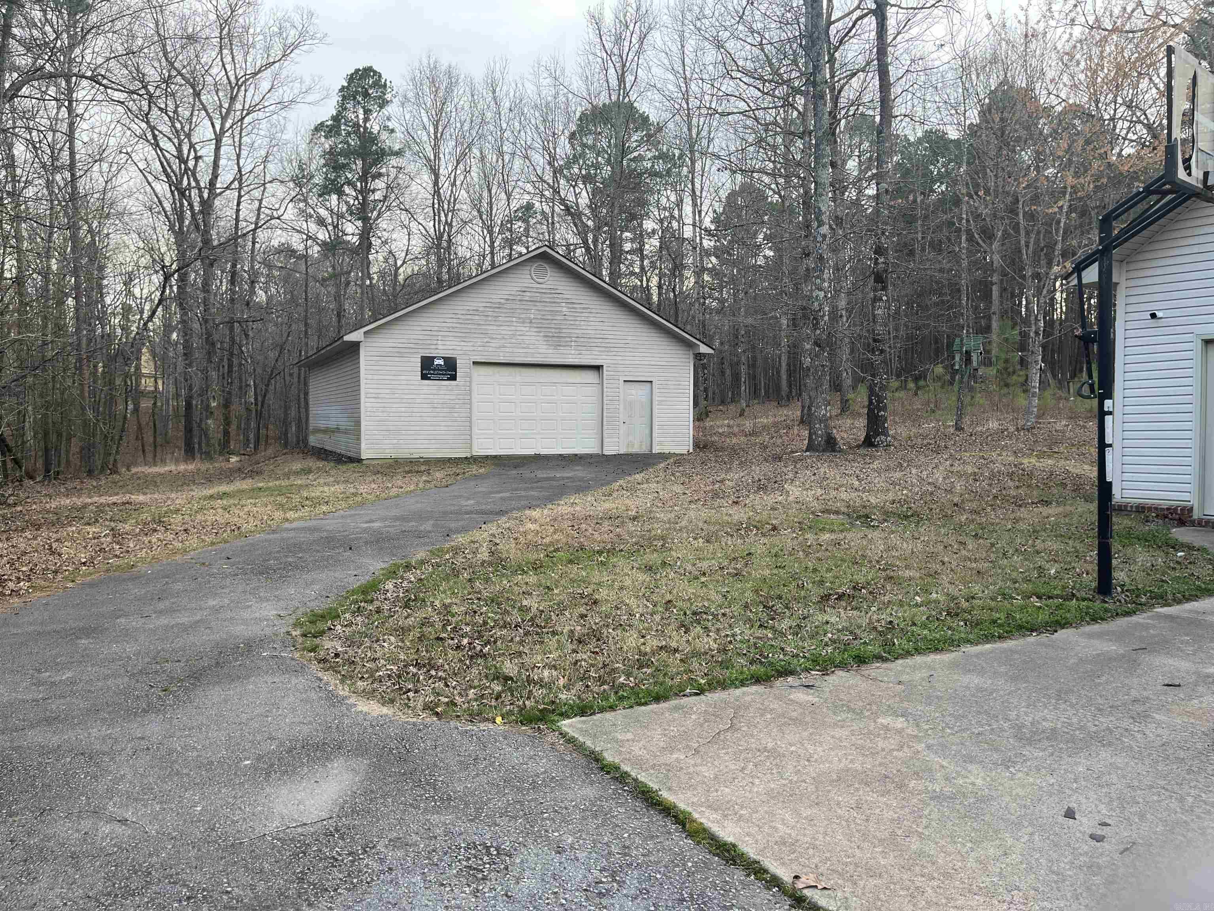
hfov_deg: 67.3
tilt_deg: -0.8
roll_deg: -0.1
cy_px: 456
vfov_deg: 53.1
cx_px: 607
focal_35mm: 26
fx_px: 912
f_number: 1.6
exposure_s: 1/151
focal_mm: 5.1
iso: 40
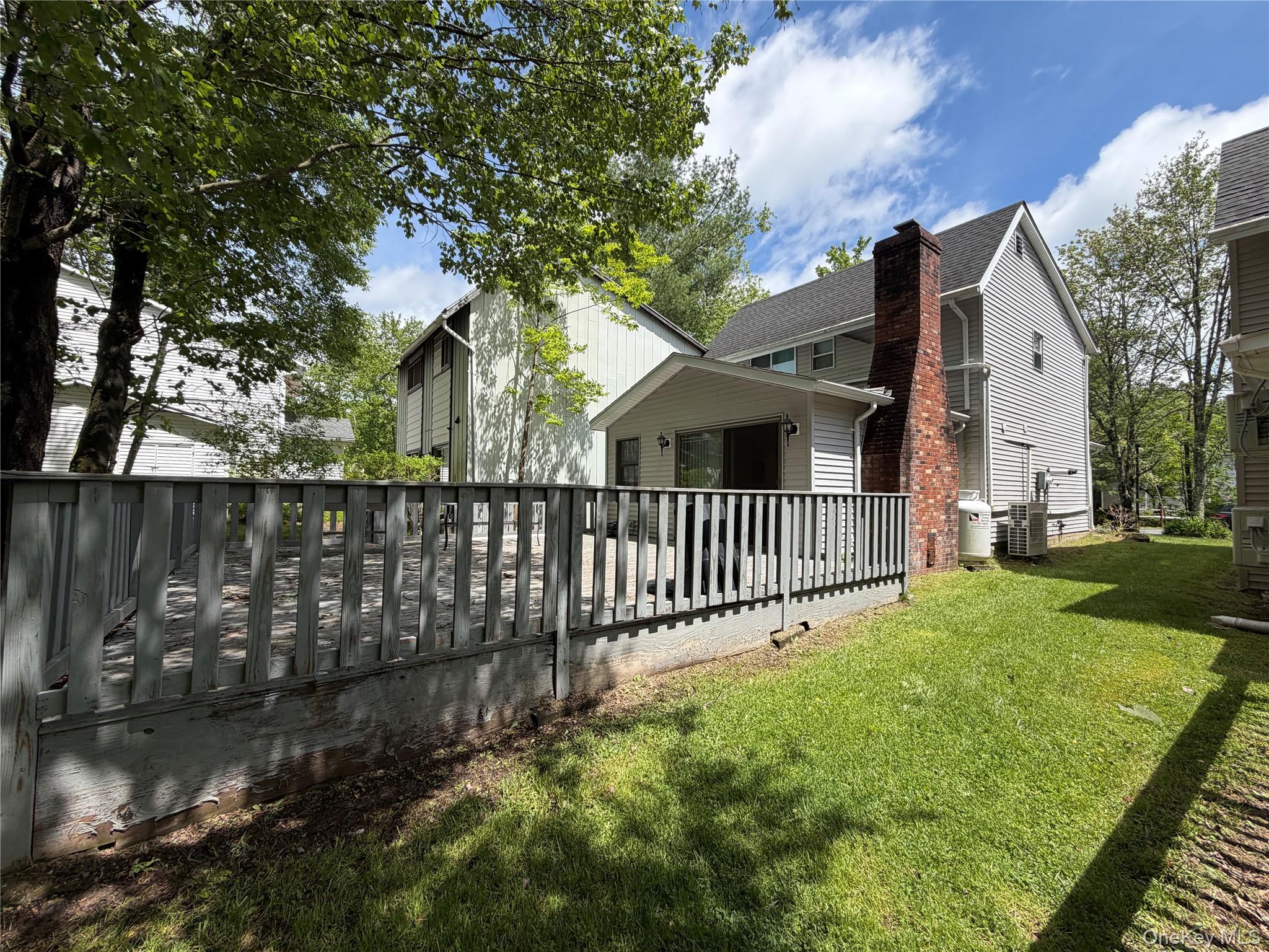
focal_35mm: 14
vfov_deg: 85.7
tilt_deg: +1.9
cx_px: 634
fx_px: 513
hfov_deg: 102.1
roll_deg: +0.1
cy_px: 476
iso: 32
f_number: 2.2
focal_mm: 2.22
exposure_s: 1/770
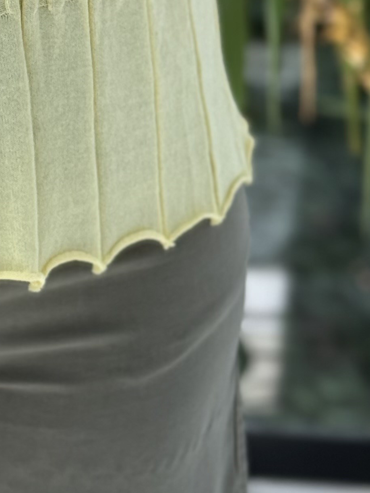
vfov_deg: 12.2
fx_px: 2251
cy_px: -107
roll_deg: +3.5
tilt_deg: -29.6
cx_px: -60
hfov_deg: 9.3
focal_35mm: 158
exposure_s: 1/652
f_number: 1.78
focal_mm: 6.76
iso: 64
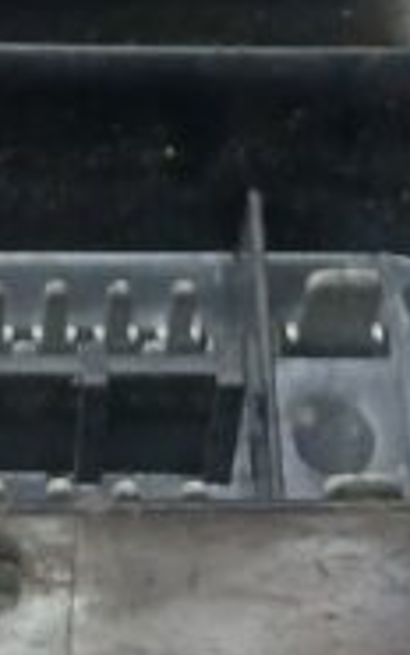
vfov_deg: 12.4
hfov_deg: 9.1
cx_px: -18
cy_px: -745
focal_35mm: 144
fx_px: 2568
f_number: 1.8
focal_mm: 4
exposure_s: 1/25
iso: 500
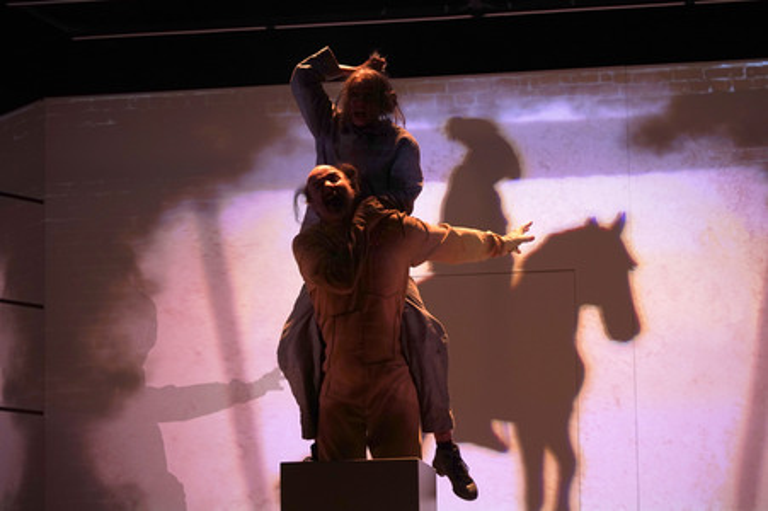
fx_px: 2579
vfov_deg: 11.3
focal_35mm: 121
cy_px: 256
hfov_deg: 16.9
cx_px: 384
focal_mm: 121
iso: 1000
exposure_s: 1/125
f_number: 5.6
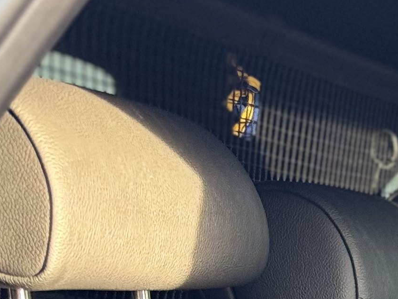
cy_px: 704
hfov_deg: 15.0
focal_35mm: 115
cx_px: 707
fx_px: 1322
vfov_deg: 11.0
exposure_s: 1/105
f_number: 1.78
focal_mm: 6.76
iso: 200
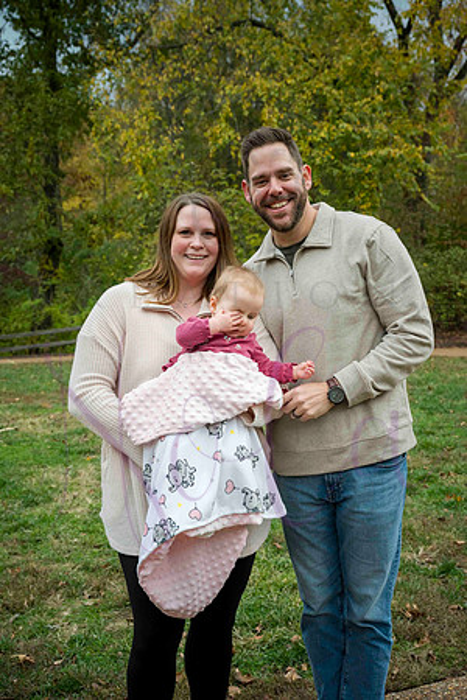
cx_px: 234
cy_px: 350
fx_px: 837
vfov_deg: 45.4
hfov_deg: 31.2
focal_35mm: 43
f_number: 5.6
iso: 400
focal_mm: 43
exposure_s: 1/500
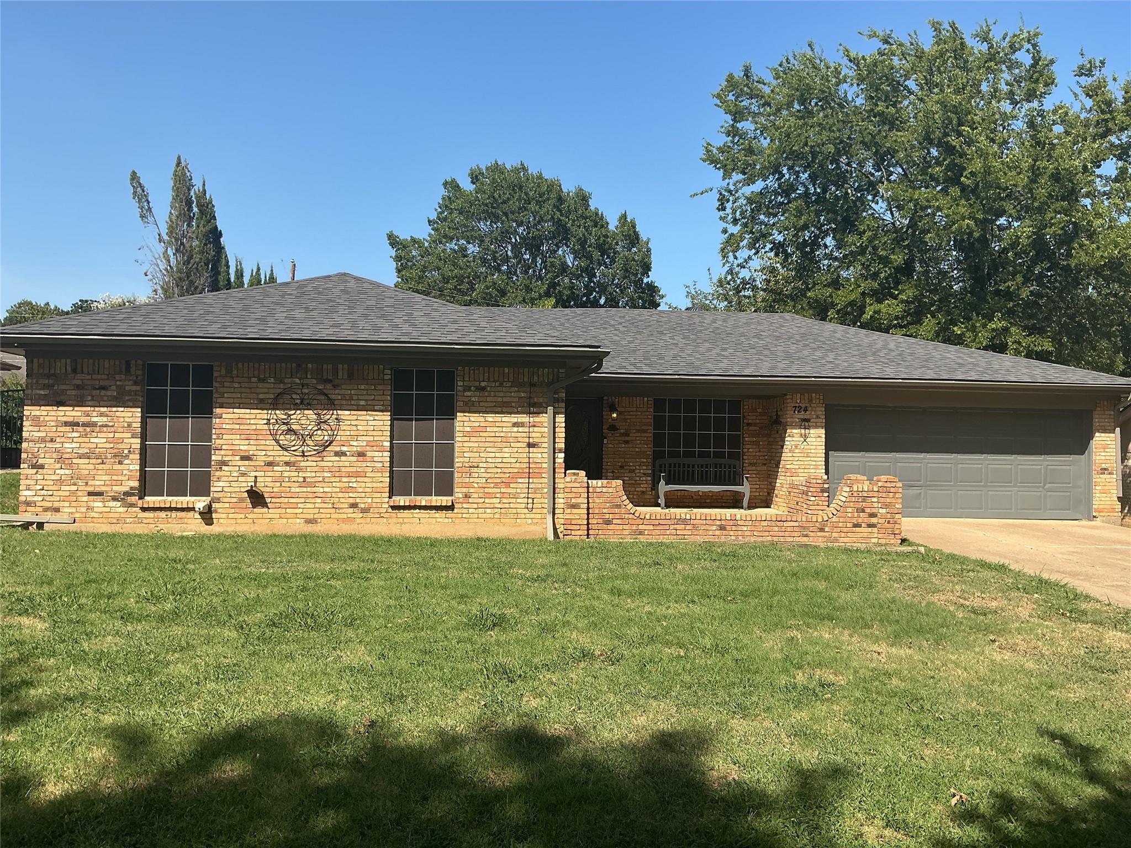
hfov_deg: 61.7
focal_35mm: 29
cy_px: 424
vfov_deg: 48.2
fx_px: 948
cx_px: 566
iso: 25
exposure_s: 1/1377
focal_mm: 3
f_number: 1.8
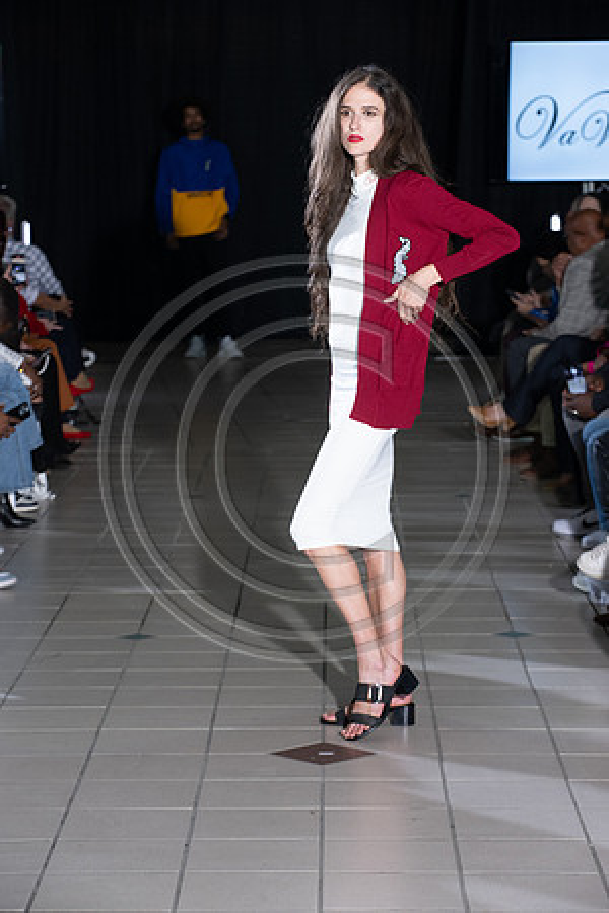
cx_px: 304
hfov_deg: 12.2
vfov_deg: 18.3
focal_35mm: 112
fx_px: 2842
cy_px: 456
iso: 1250
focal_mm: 112
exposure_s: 1/160
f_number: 6.3
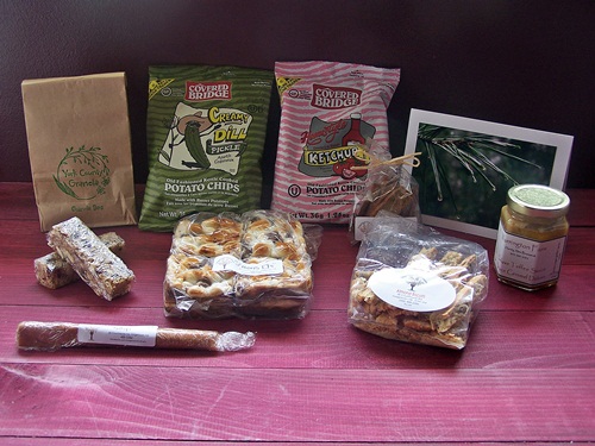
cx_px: 298
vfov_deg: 33.6
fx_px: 739
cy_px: 223
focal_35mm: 43
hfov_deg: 43.9
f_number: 3.2
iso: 100
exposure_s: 1/40
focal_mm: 7.1
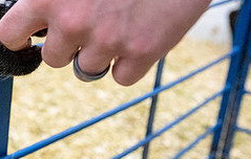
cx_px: -62
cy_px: 40
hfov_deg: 26.8
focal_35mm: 66
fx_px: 454
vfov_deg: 19.8
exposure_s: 1/250
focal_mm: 24
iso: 2500
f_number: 3.5
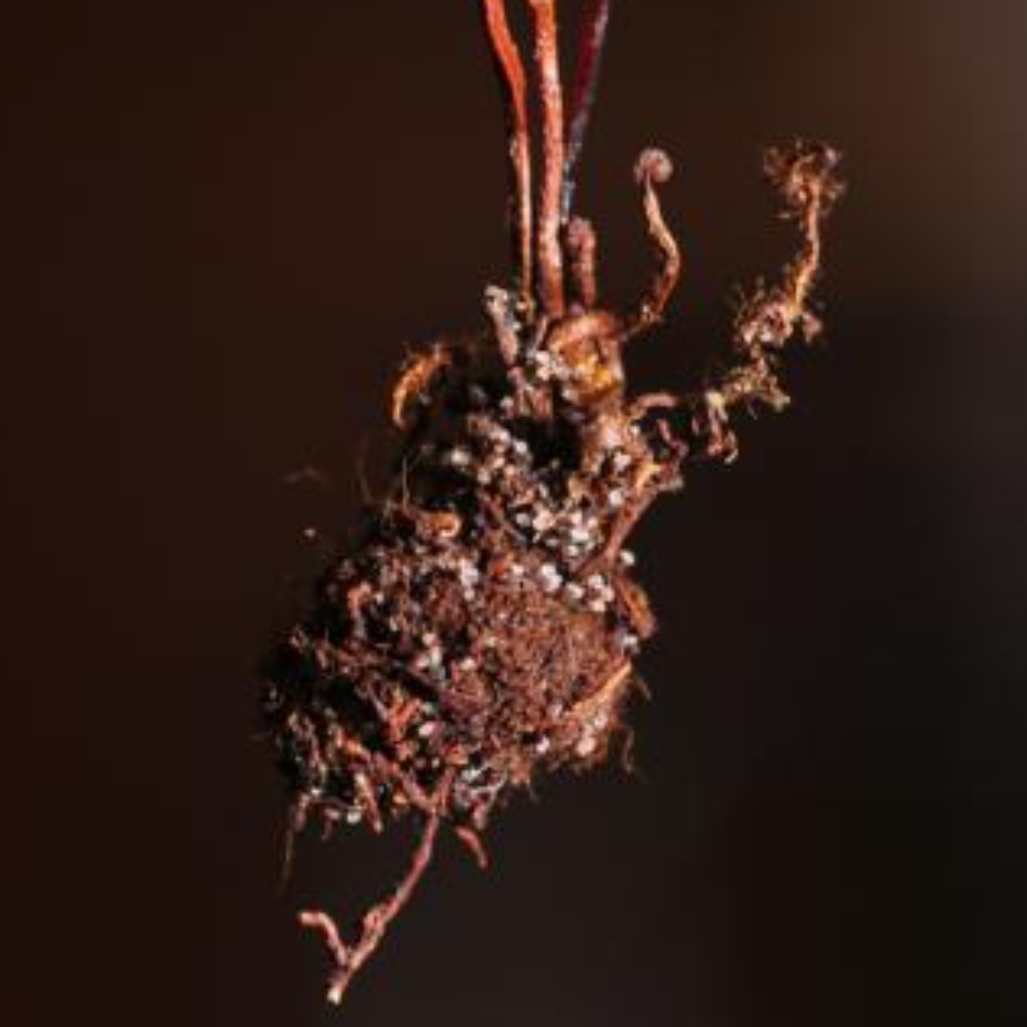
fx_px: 4867
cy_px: 510
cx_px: 528
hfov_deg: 12.0
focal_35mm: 145
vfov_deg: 12.0
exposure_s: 1/60
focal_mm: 60
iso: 250
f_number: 13
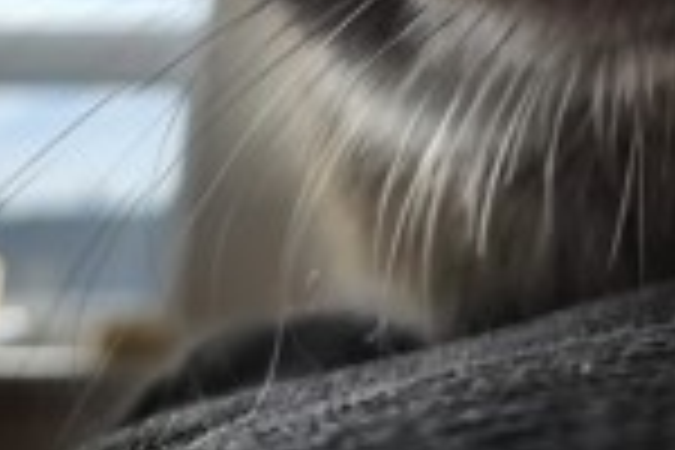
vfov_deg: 17.9
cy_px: -245
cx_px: 490
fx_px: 1256
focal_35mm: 67
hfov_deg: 29.7
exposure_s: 1/437
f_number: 1.8
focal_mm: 5.4
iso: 25
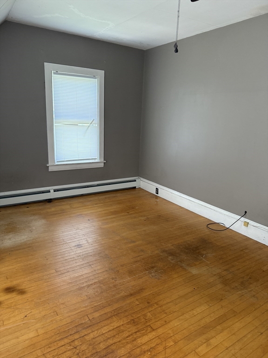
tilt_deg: -13.7
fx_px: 248
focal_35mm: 24
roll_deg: -0.8
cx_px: 134
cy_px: 179
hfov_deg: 56.8
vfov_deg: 71.6
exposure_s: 1/60
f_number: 1.78
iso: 200
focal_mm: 6.76
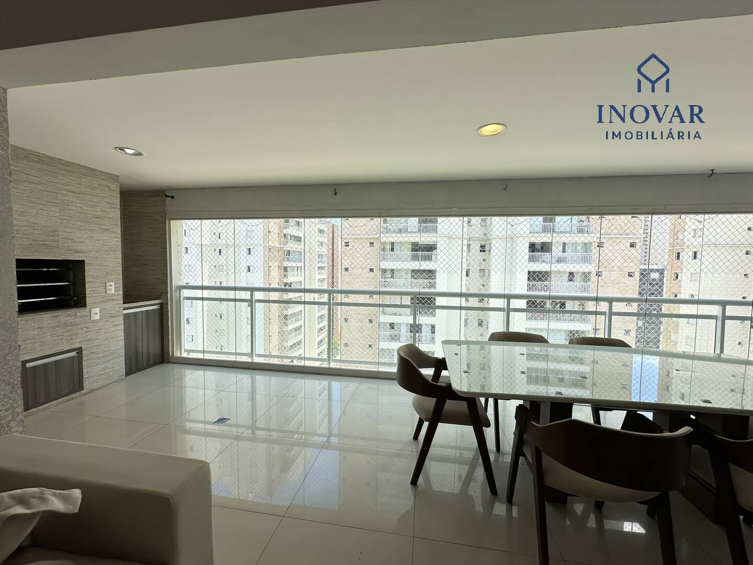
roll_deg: -0.9
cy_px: 282
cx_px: 376
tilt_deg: -4.0
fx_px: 305
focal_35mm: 14
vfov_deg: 85.7
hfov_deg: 102.1
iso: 40
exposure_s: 1/483
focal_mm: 2.22
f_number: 2.2
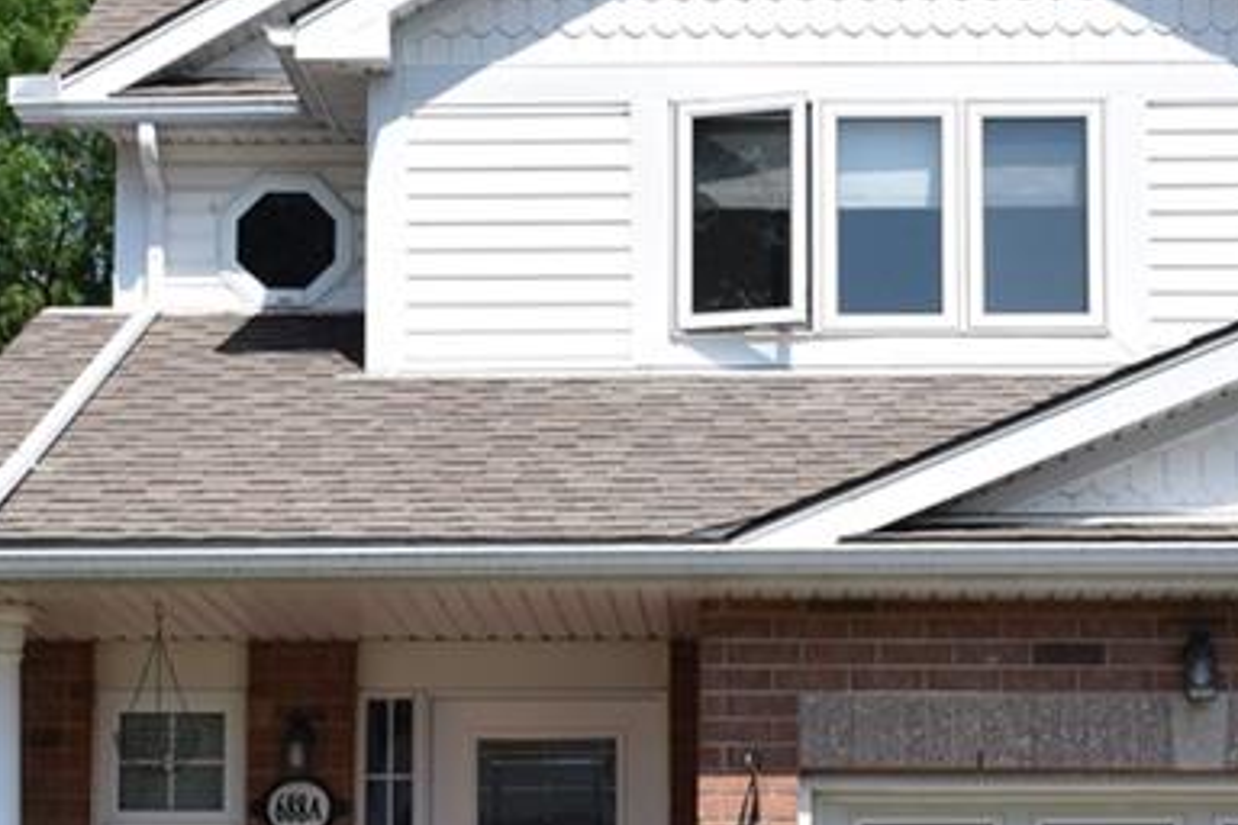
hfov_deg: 18.2
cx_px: 745
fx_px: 3851
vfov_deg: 12.2
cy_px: 699
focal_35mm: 112
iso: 400
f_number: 8
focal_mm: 28
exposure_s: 1/1000
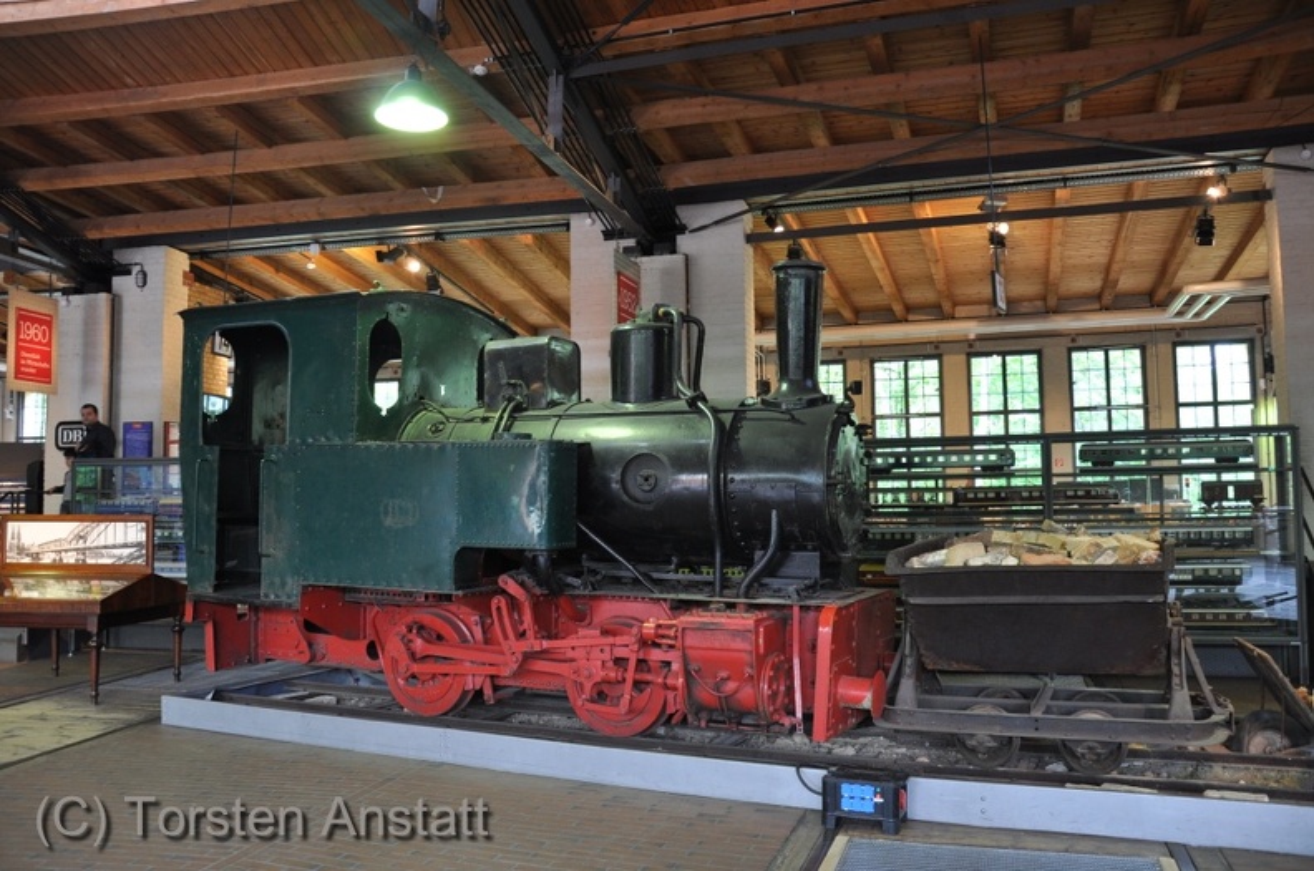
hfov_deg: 67.5
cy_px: 436
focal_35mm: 27
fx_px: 984
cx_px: 657
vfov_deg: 47.8
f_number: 4
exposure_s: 1/15
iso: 400
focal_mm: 18
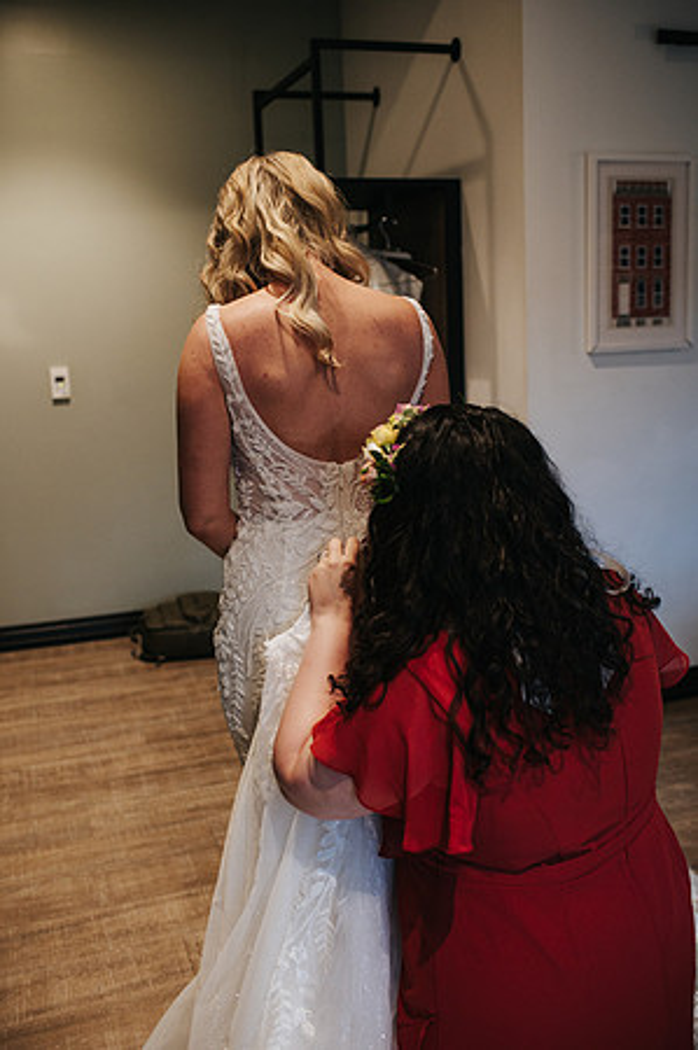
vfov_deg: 54.5
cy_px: 525
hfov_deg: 37.8
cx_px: 349
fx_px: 1020
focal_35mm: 35
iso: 800
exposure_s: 1/250
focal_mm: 35
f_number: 2.8
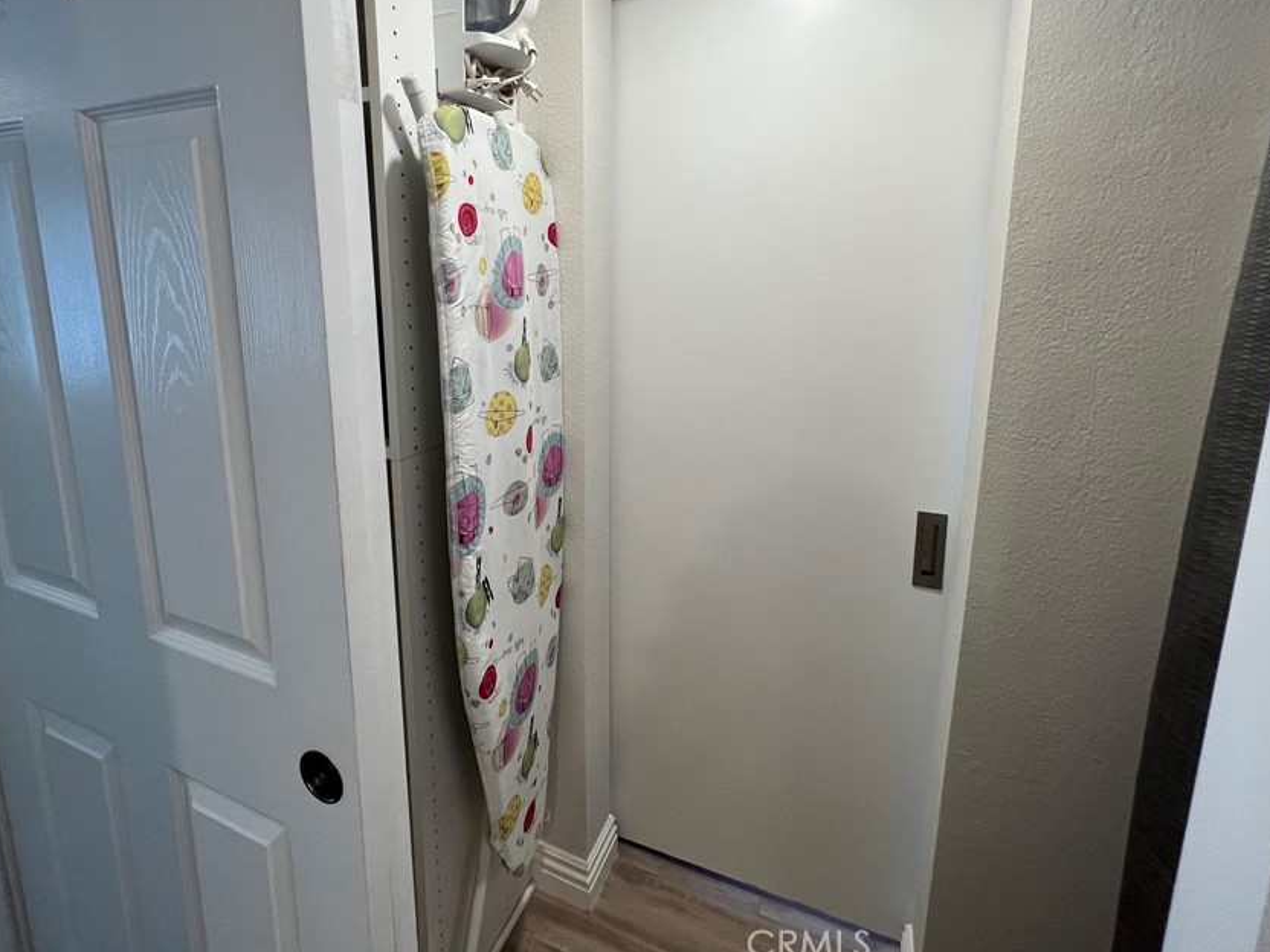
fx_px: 587
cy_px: 380
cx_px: 597
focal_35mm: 16
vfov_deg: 77.2
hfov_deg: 94.4
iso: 160
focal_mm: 1.57
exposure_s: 1/120
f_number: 1.8
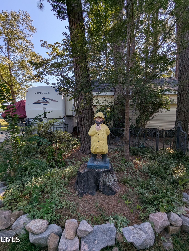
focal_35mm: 16
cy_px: 126
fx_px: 116
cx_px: 94
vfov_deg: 94.4
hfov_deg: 78.2
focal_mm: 2.35
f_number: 2.2
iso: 39
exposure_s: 1/654
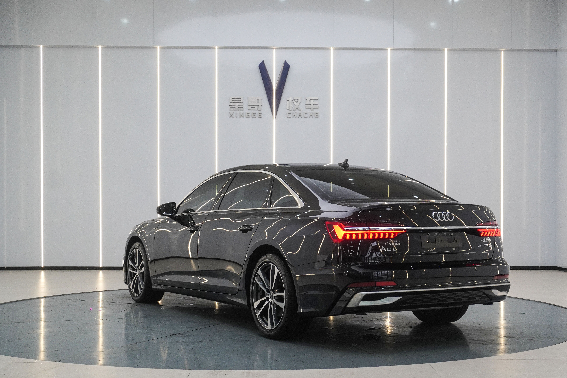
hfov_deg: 39.1
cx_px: 320
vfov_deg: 26.6
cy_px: 220
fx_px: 797
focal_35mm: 51
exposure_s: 1/80
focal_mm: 27
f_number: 6.3
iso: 800
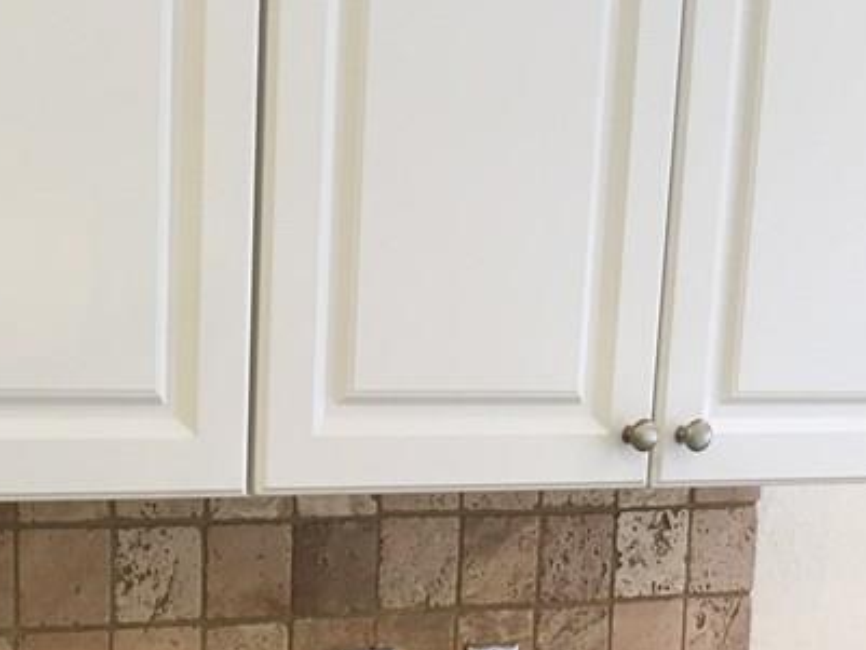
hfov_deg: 25.9
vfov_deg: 18.8
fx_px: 1852
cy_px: 788
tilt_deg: -10.7
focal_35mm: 74
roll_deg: -0.8
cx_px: 173
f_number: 2.2
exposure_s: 1/17
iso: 64
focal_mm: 4.15
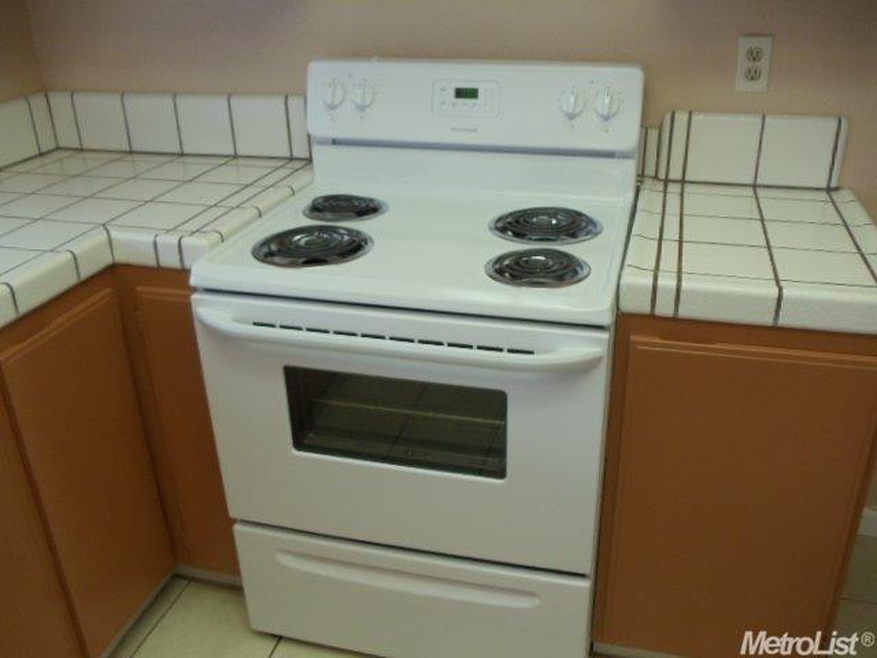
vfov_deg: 32.9
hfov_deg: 42.9
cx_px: 438
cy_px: 329
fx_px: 1115
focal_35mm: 44
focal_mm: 6
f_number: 3.5
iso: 200
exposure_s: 1/30
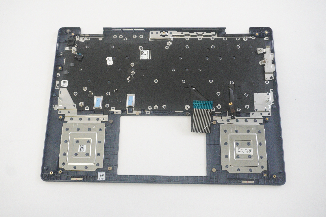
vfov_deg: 35.9
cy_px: 106
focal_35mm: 37
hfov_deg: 51.9
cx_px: 159
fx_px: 335
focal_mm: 24
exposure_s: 1/160
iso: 3200
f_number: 5.6
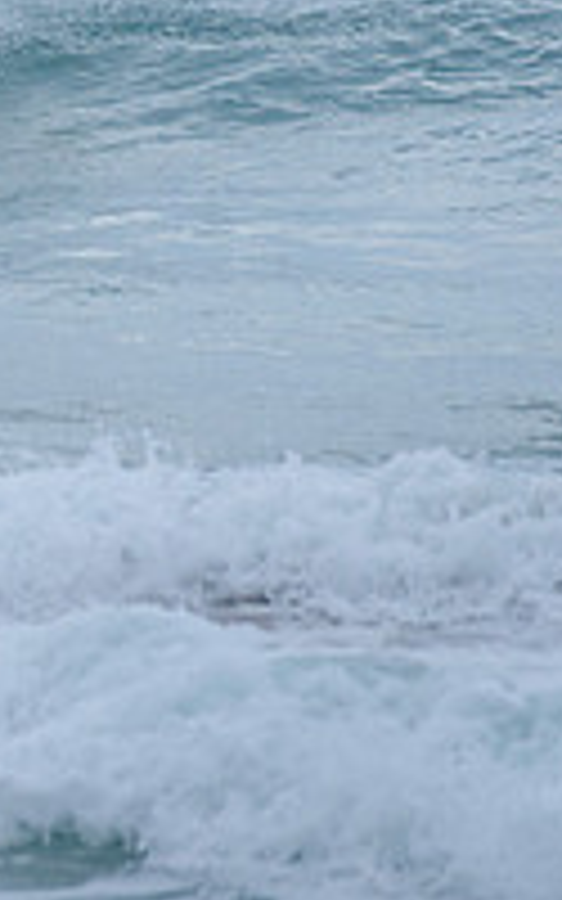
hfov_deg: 0.7
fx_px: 44307
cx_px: -585
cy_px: -61
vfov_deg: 1.2
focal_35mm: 1808
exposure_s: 1/2000
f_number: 5.6
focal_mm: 500
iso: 1600
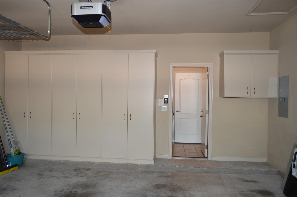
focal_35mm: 27
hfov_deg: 67.4
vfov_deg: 47.8
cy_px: 98
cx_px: 148
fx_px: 223
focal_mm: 18
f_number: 3.5
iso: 720
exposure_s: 1/60
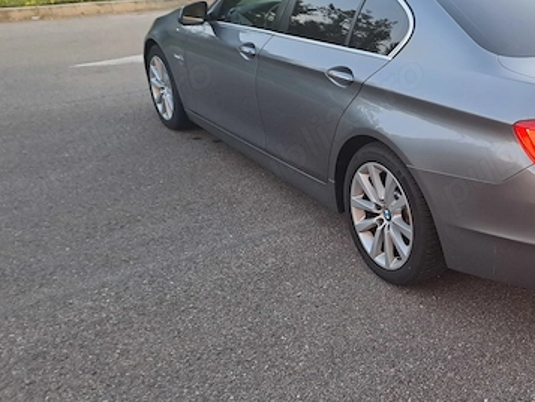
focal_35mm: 42
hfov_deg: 42.7
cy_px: 150
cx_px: 432
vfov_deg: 34.2
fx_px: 649
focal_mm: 4.65
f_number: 1.8
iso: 200
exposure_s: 1/50
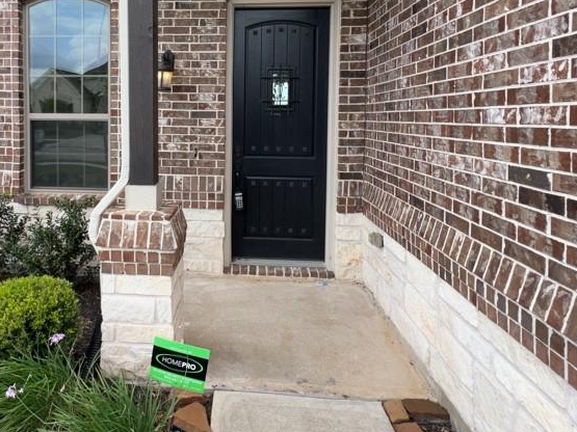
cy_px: 129
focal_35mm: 24
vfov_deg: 55.1
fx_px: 400
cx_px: 210
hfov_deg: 70.2
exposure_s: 1/447
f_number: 1.8
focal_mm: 1.57
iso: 32
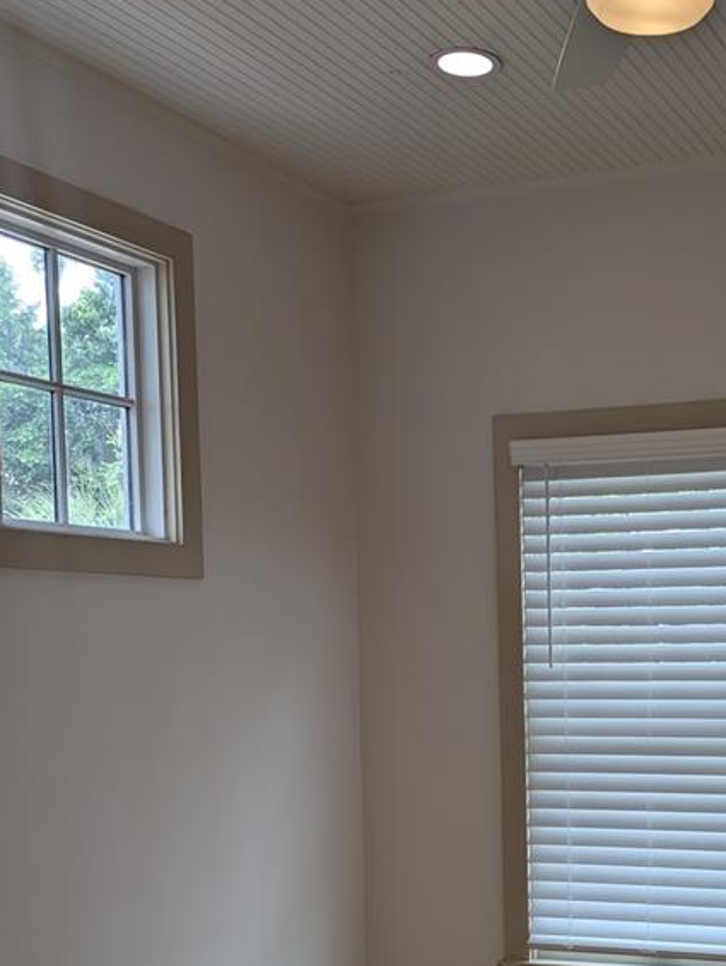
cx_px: 655
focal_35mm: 51
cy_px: 677
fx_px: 1423
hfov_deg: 27.6
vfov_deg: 36.9
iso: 39
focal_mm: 6.81
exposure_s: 1/87.8
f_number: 1.85
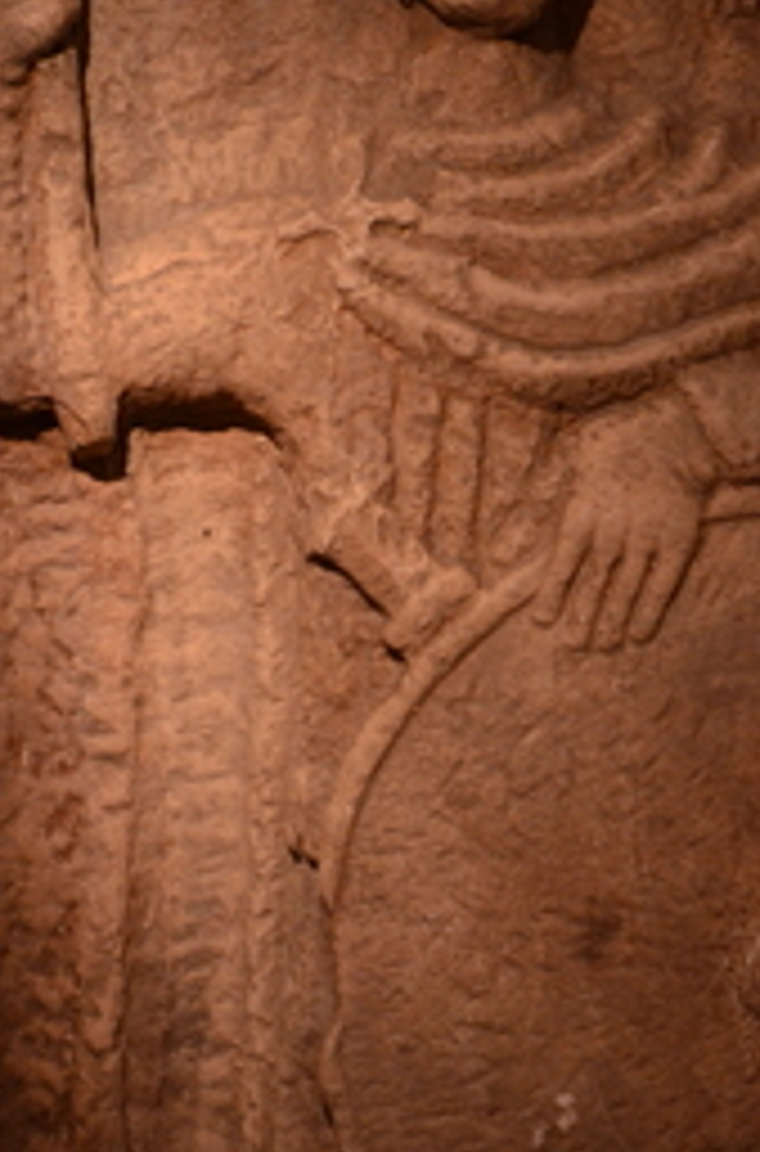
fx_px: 4718
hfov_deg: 9.2
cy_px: 693
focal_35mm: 148
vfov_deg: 13.9
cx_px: 598
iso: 1250
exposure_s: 1/100
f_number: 4.8
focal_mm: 38
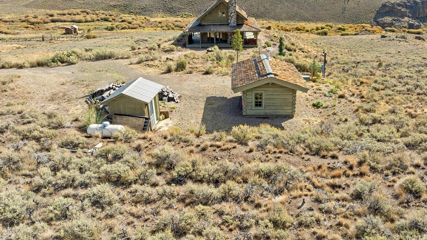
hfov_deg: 64.3
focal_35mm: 30
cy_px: 84
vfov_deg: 38.6
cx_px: 224
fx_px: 340
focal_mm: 12.29
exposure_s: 1/60
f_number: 11
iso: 100
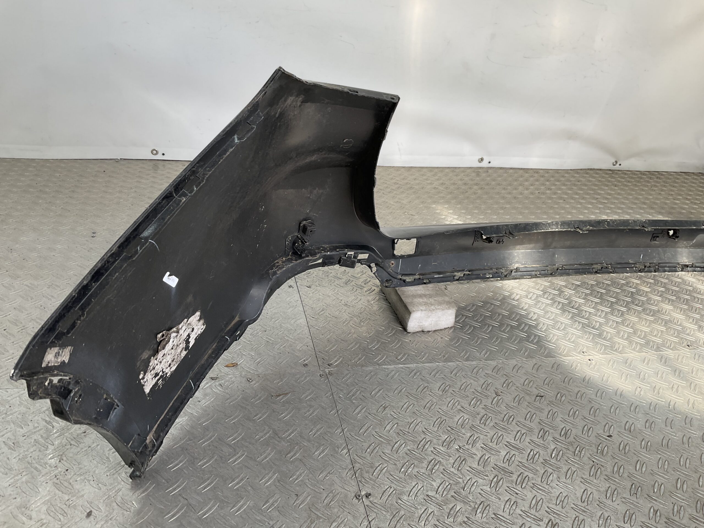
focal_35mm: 29
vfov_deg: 48.2
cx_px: 352
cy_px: 264
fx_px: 590
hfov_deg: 61.7
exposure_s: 1/200
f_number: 1.8
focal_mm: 3
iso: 16
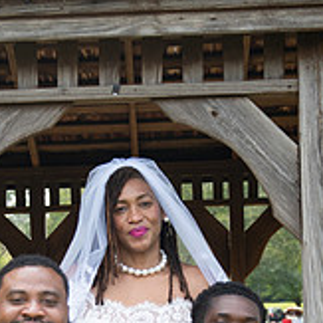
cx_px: 141
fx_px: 1288
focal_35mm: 122
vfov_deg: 14.1
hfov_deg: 14.3
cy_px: 331
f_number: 4.6
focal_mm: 50
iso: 800
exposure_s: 1/1600
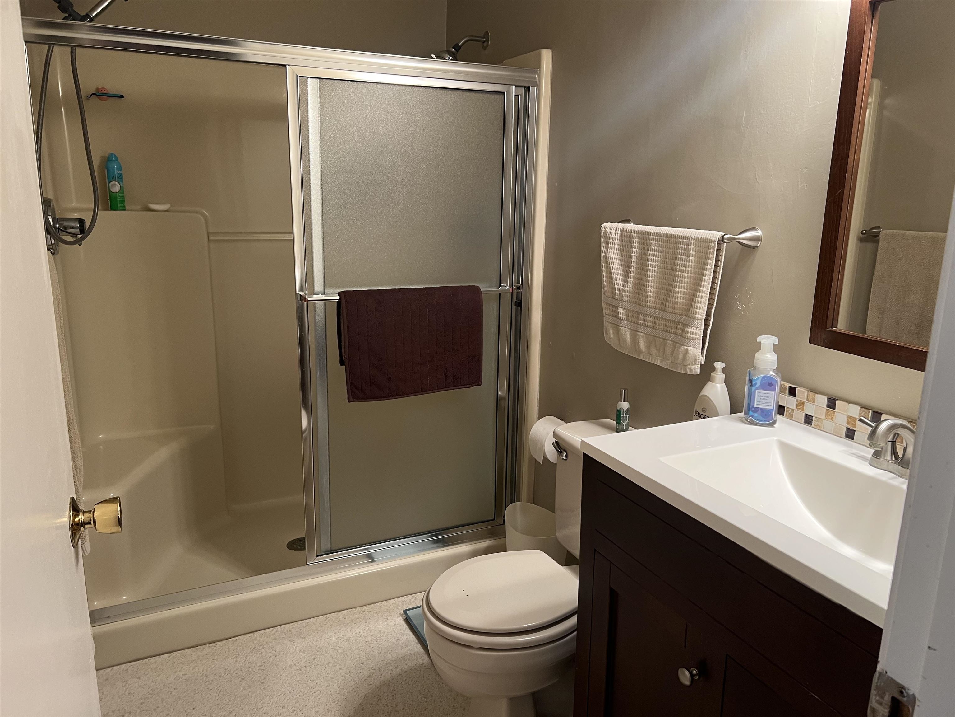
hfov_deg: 67.3
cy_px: 358
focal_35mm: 26
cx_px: 478
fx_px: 717
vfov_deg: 53.1
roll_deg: -1.4
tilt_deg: -12.0
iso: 125
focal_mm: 5.7
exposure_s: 1/60
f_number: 1.5
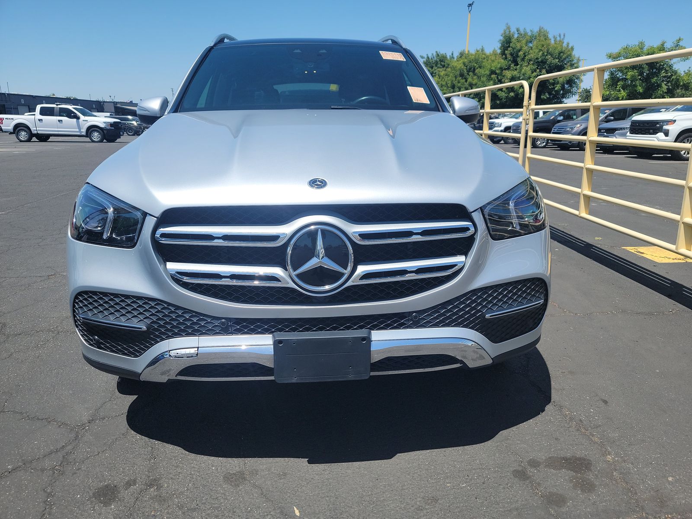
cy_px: 260
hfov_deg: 71.6
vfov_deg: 56.8
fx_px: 480
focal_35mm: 24
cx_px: 346
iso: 50
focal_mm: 6.7
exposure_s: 1/967
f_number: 1.8
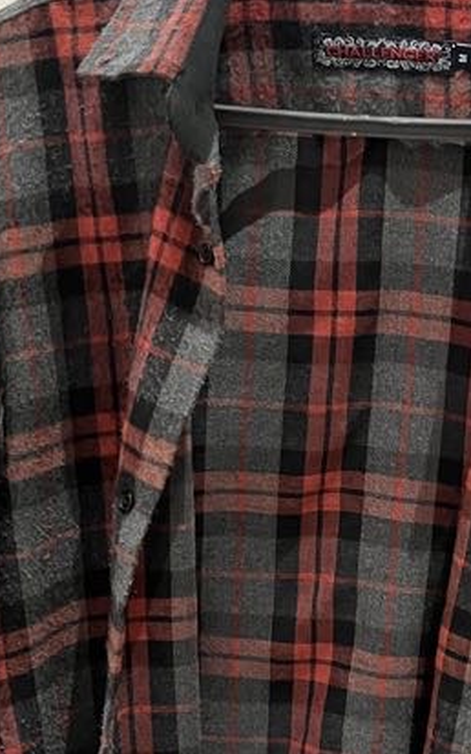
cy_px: 502
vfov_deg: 28.4
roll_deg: -2.3
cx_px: 365
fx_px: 1479
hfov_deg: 18.0
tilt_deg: -15.3
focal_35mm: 72
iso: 500
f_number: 1.6
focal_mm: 5.1
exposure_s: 1/50
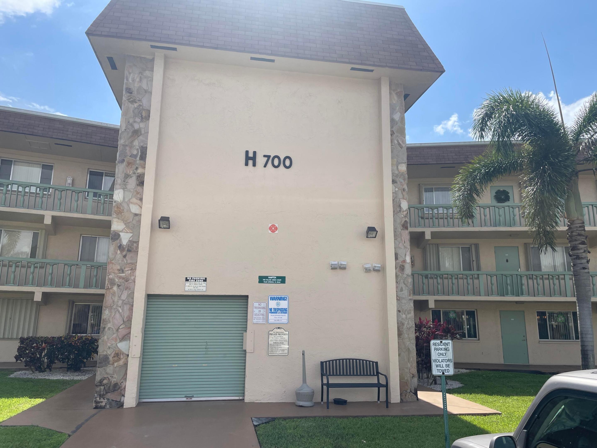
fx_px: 448
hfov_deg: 67.3
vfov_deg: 53.1
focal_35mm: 26
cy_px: 224
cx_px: 298
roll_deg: -0.1
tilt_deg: +11.9
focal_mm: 4.2
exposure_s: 1/3509
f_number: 1.6
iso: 32
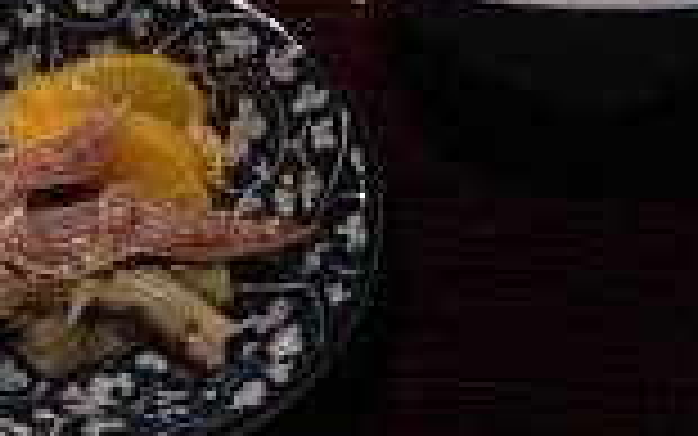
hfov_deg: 18.2
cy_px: -110
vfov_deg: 11.3
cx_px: 108
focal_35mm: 113
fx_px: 2150
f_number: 2.4
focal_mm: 4.12
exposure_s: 1/20
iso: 125
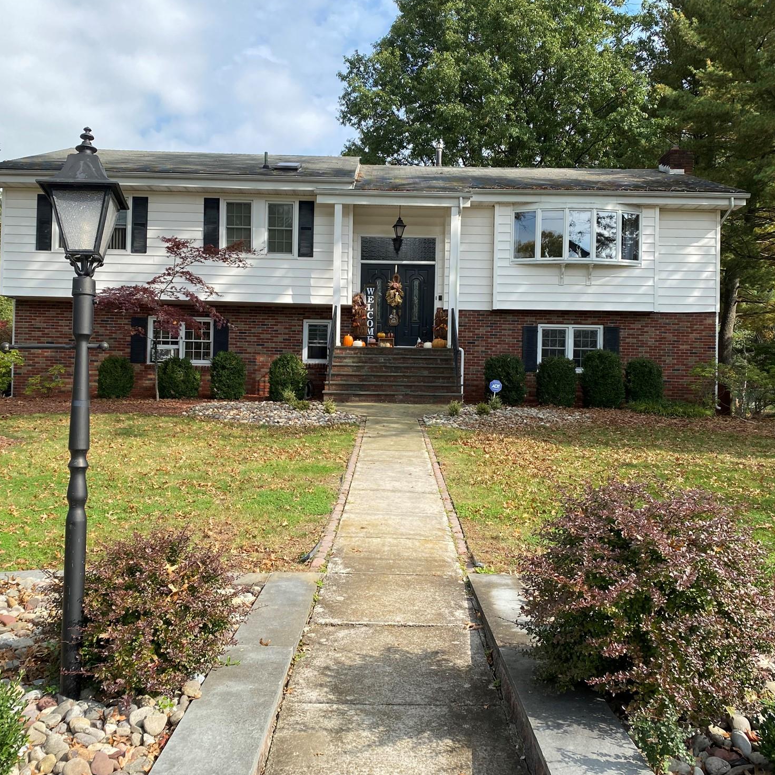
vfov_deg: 51.1
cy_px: 382
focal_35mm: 32
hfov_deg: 51.1
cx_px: 384
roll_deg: -1.5
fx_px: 811
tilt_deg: +2.0
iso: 32
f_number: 1.8
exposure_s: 1/1543
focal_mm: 4.25
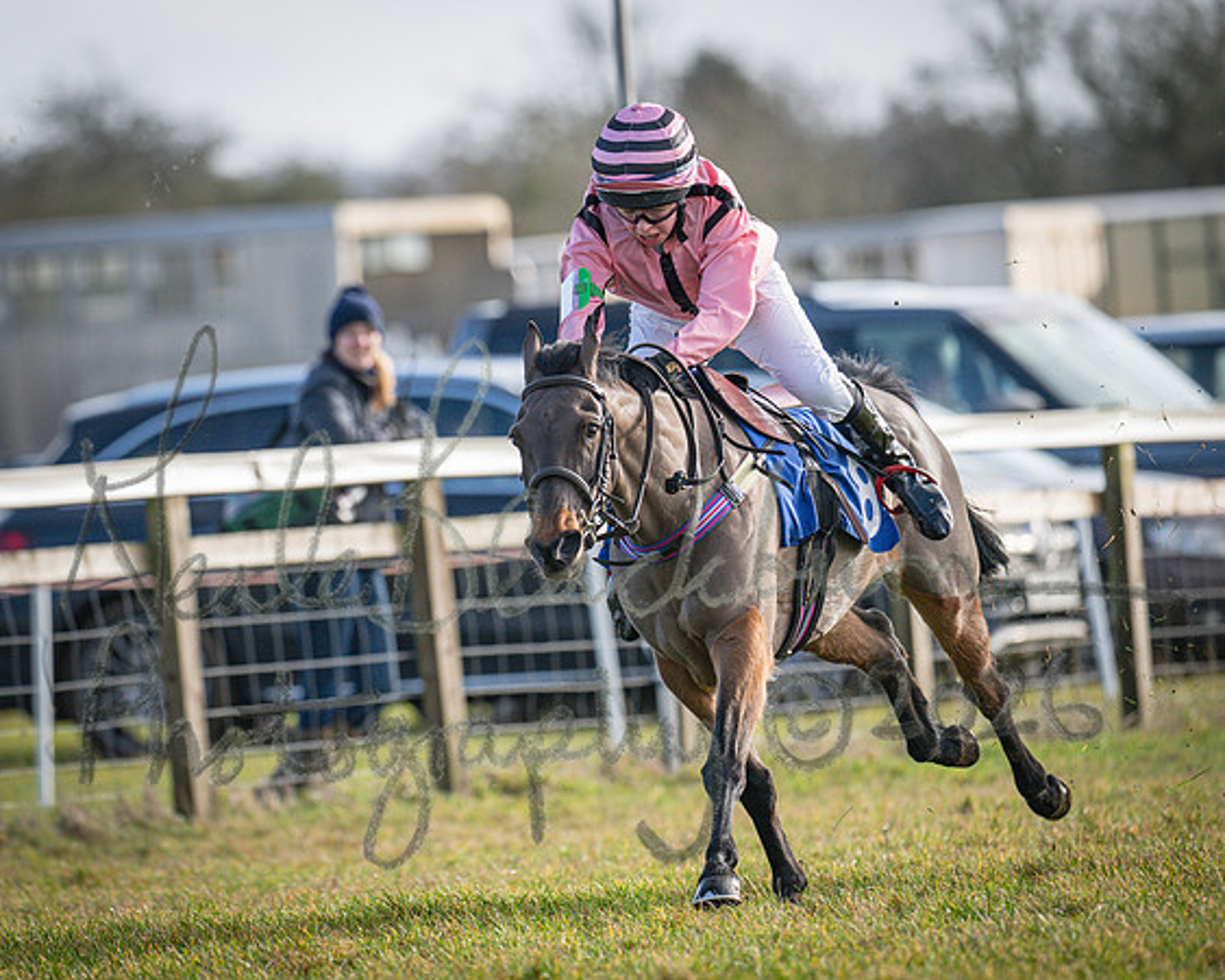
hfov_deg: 3.0
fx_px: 23070
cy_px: 330
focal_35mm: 637
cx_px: 460
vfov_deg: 2.4
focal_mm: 400
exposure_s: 1/1250
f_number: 4.5
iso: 400
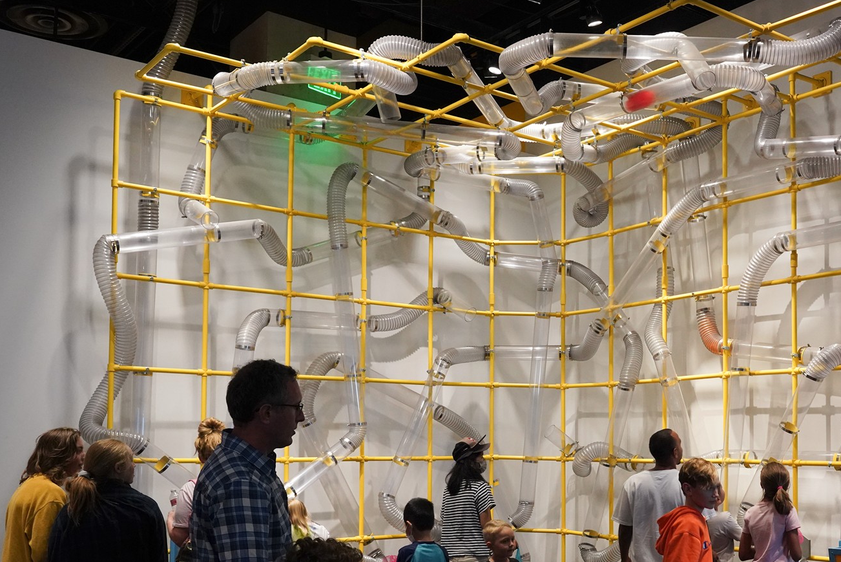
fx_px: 1005
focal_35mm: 43
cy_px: 391
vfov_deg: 30.9
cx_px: 592
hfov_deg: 44.4
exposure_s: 1/100
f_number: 6.3
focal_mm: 28
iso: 3200
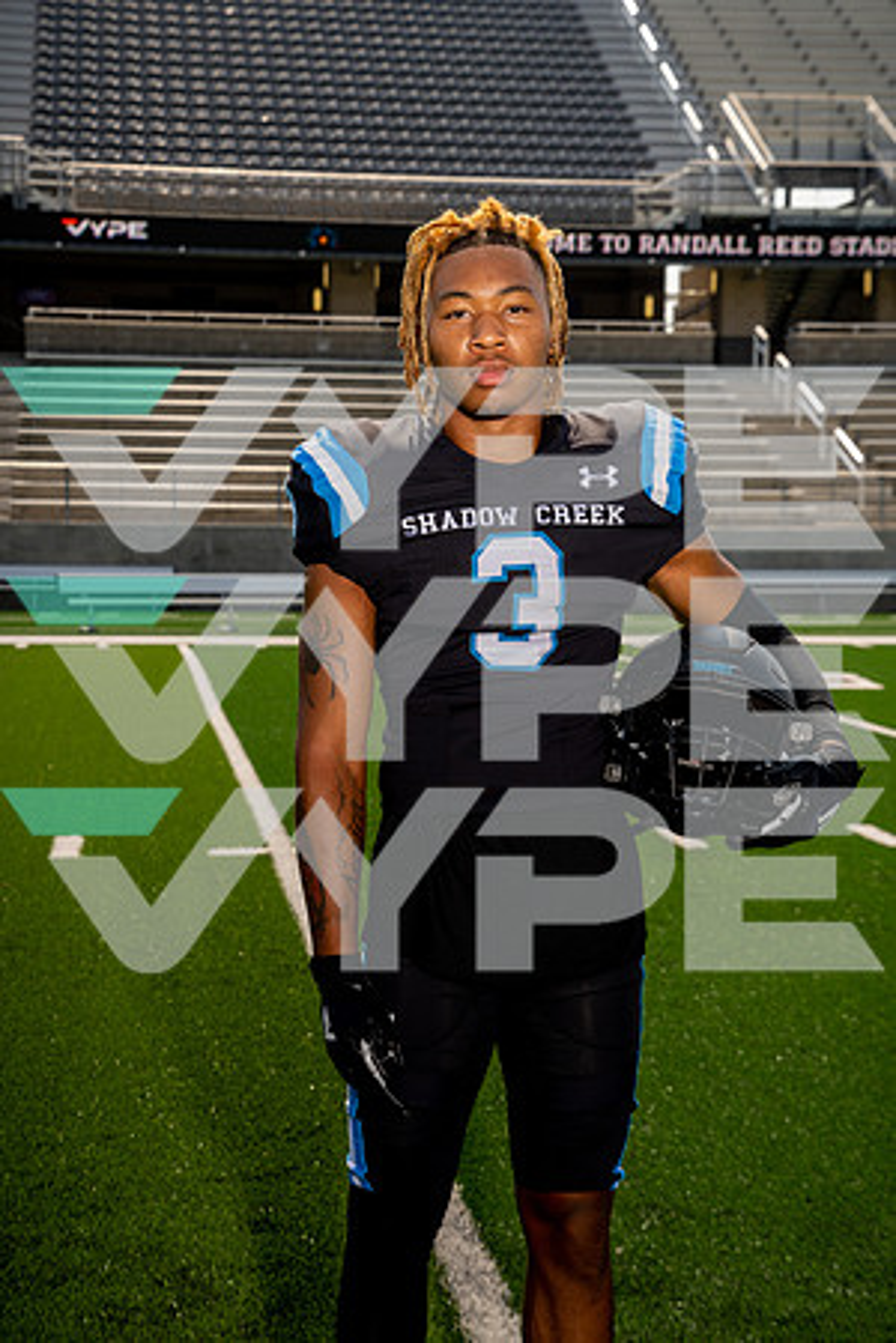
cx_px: 448
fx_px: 2389
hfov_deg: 21.2
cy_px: 672
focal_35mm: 64
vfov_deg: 31.4
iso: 100
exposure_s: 1/250
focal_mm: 64
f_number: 7.1
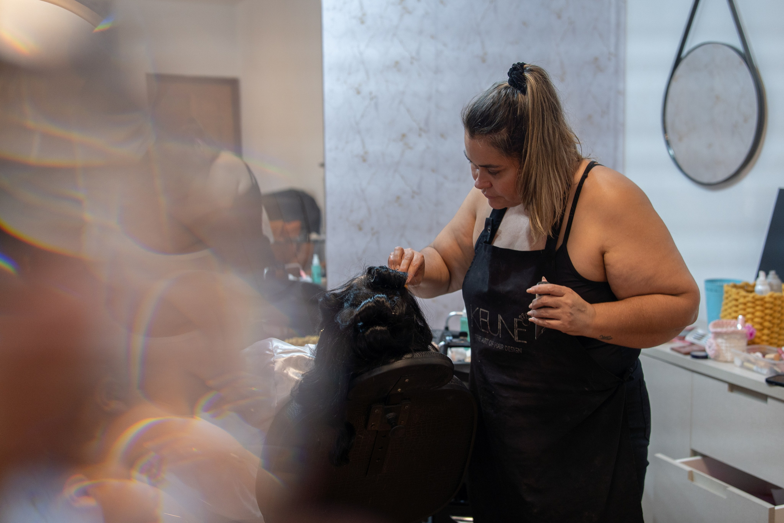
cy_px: 259
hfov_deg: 46.4
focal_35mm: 42
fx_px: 915
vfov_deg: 31.9
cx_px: 406
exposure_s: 1/100
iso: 400
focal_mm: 27
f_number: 1.8
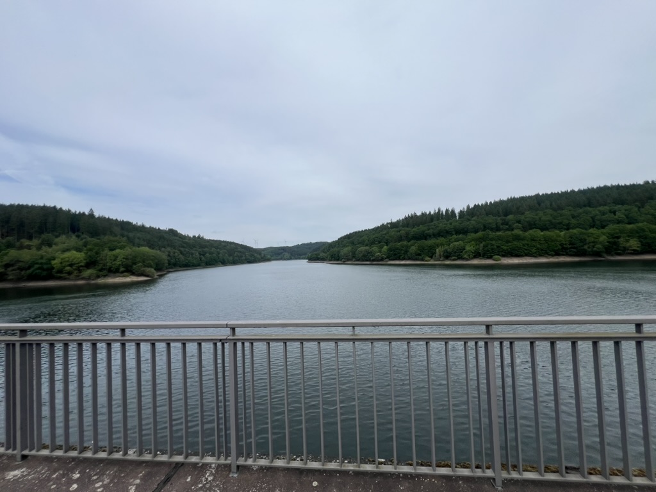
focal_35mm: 13
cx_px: 328
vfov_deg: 89.9
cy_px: 246
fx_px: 246
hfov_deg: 106.2
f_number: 1.8
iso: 32
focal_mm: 1.57
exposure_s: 1/2801
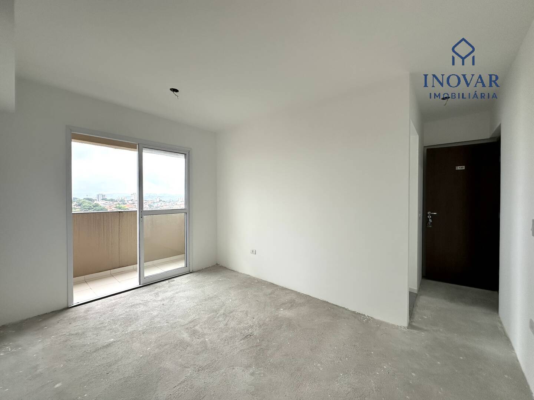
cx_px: 267
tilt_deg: -2.2
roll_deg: -0.7
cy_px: 200
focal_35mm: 14
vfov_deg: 85.7
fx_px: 216
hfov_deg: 102.1
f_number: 2.2
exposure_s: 1/99
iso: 80
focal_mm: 2.22
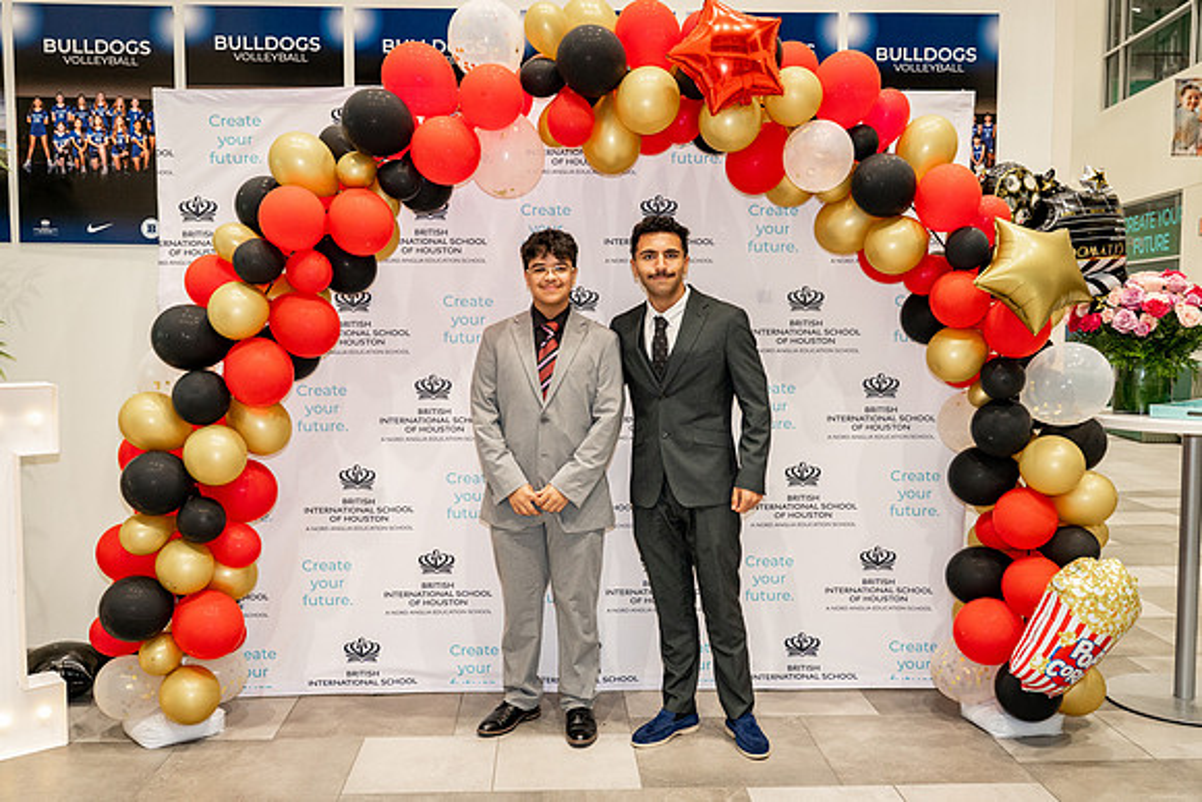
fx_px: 1113
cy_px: 401
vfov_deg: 39.6
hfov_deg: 56.7
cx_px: 587
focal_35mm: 33
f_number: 4
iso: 1250
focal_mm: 32
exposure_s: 1/100
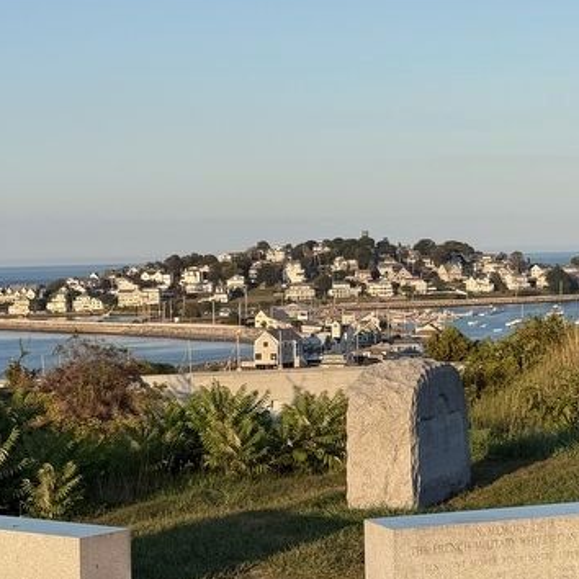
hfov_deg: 18.1
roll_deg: +1.2
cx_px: 334
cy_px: 348
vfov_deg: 18.1
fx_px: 1817
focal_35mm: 96
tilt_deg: -3.2
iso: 64
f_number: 1.78
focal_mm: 6.76
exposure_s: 1/2865
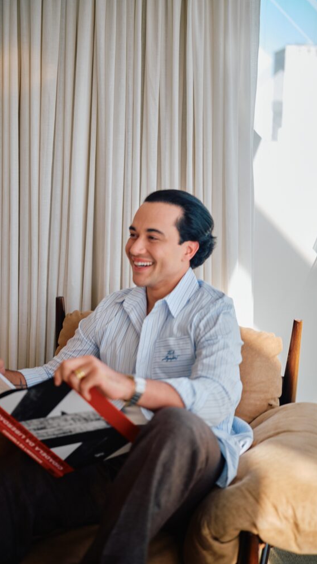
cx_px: 145
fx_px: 658
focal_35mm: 44
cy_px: 285
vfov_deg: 46.4
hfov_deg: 27.1
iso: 200
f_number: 1.2
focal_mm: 27
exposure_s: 1/200
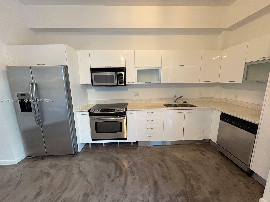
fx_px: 109
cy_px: 101
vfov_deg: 85.7
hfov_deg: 102.1
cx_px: 135
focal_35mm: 14
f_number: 2.2
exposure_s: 1/60
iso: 200
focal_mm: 2.22
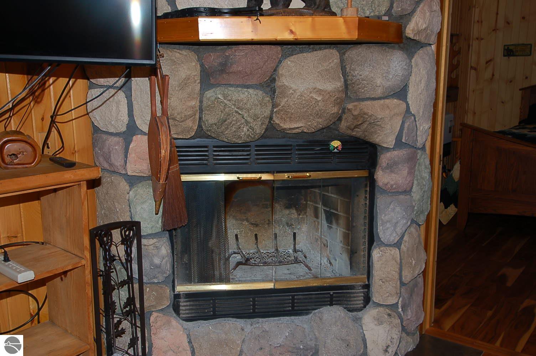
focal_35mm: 36
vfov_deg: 36.8
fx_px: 536
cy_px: 178
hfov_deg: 53.2
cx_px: 268
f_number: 4
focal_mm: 24
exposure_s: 1/60
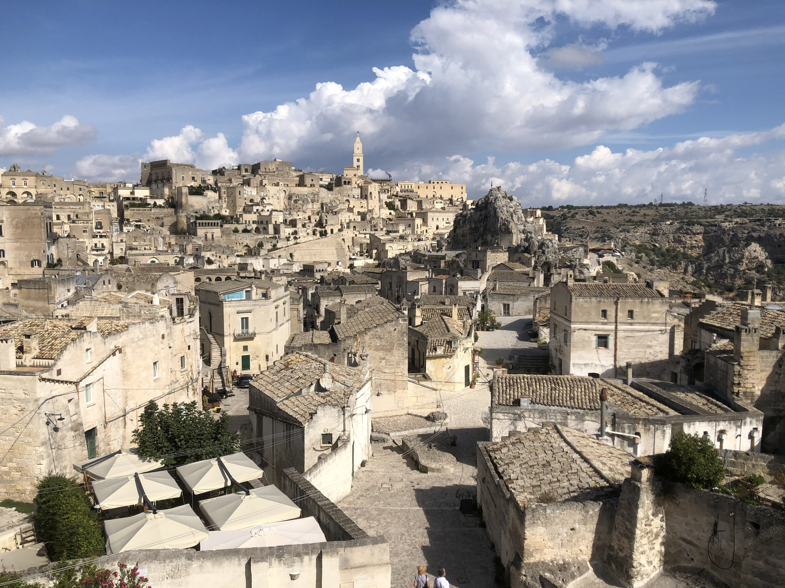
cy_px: 294
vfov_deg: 49.7
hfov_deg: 63.4
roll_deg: +0.7
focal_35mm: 28
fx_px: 635
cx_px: 392
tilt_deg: -6.3
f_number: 1.8
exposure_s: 1/3745
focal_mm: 4
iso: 20
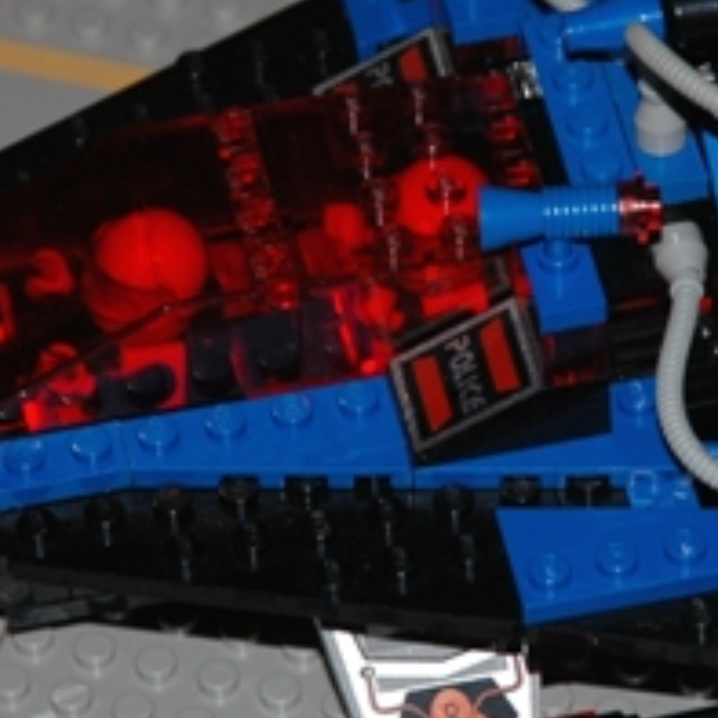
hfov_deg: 5.0
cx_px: 488
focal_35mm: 348
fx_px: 8166
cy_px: 268
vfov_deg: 5.0
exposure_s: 1/60
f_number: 4.5
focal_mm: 70
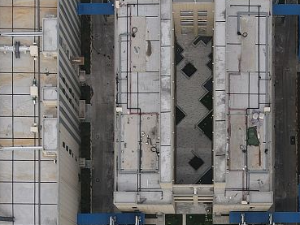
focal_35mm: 78
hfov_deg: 24.9
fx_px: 676
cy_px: 302
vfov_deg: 17.6
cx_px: 192
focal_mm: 4.5
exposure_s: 1/800
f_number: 2.8
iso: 110
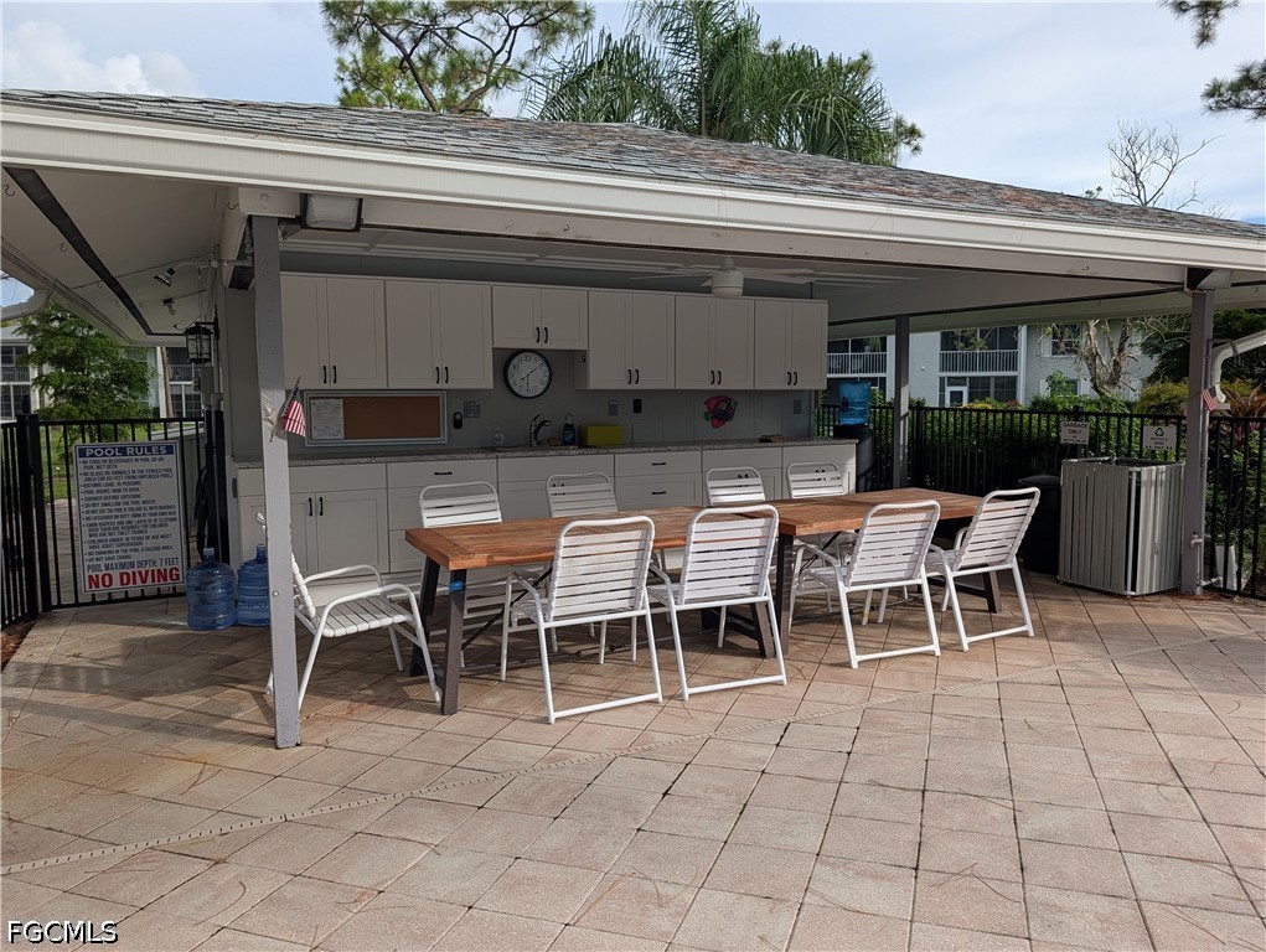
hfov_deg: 71.5
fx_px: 879
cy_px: 476
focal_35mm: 24
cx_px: 633
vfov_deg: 56.9
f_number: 1.68
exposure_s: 1/1066
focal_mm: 6.9
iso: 30
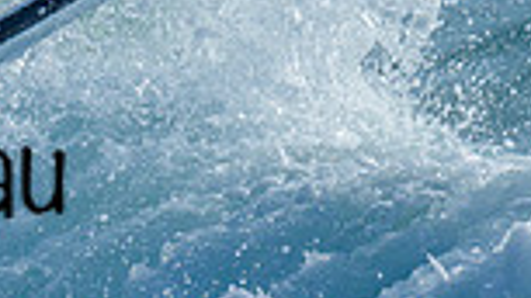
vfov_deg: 0.3
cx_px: -537
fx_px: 55029
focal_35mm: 3909
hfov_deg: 0.6
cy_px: 65
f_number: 6.3
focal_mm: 800
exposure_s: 1/2000
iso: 200
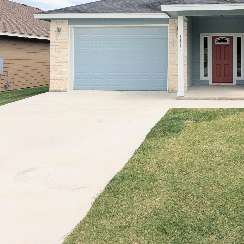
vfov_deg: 49.7
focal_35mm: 31
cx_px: 205
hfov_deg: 48.6
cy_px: 52
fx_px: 247
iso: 47
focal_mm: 2.35
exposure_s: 1/1821
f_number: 2.2
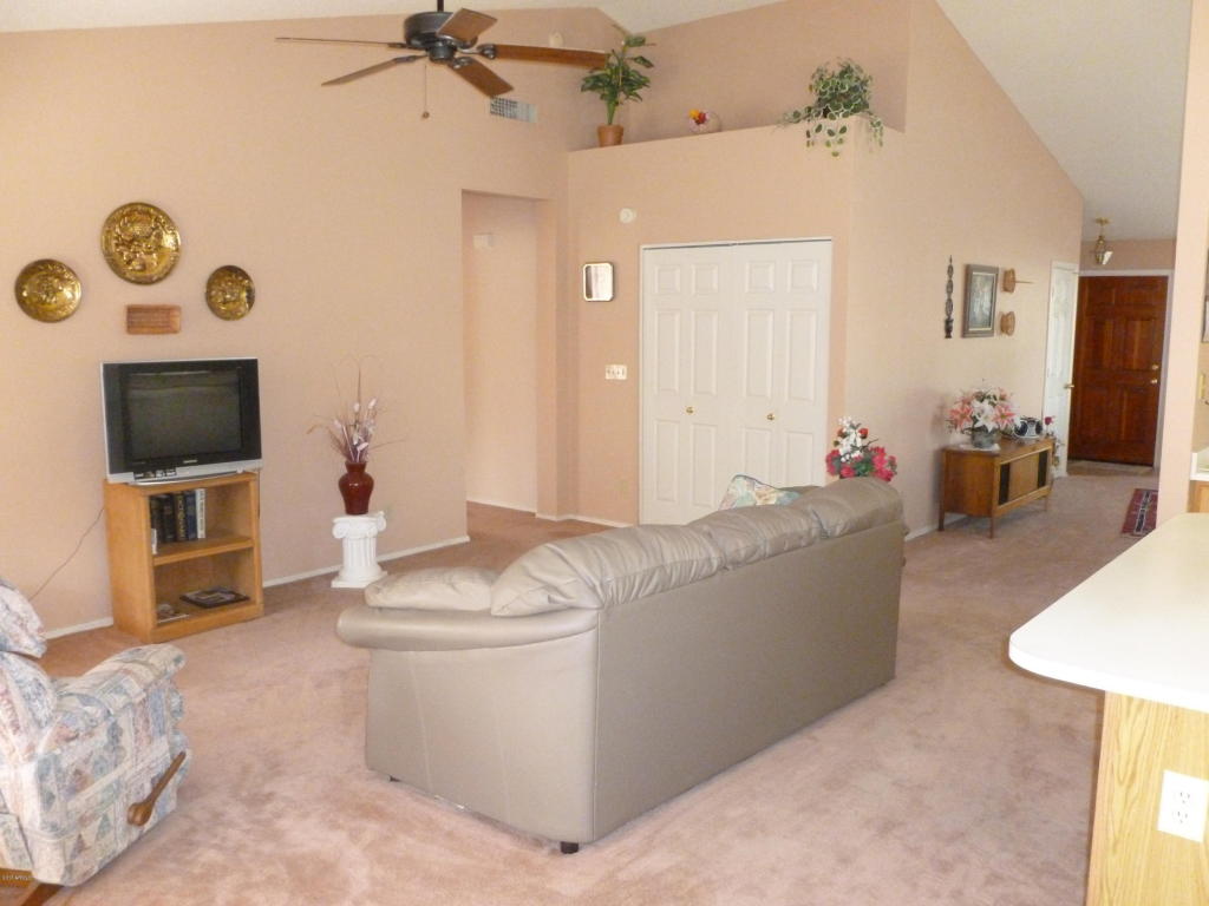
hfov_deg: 63.4
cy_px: 453
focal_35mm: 28
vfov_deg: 49.7
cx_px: 604
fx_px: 978
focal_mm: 5
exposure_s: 1/60
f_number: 3.3
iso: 640
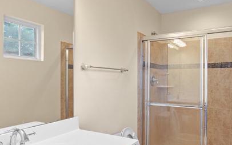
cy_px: 89
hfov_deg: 67.8
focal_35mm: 27
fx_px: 171
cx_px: 137
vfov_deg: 45.7
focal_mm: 14
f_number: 8
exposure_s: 1/10
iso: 640
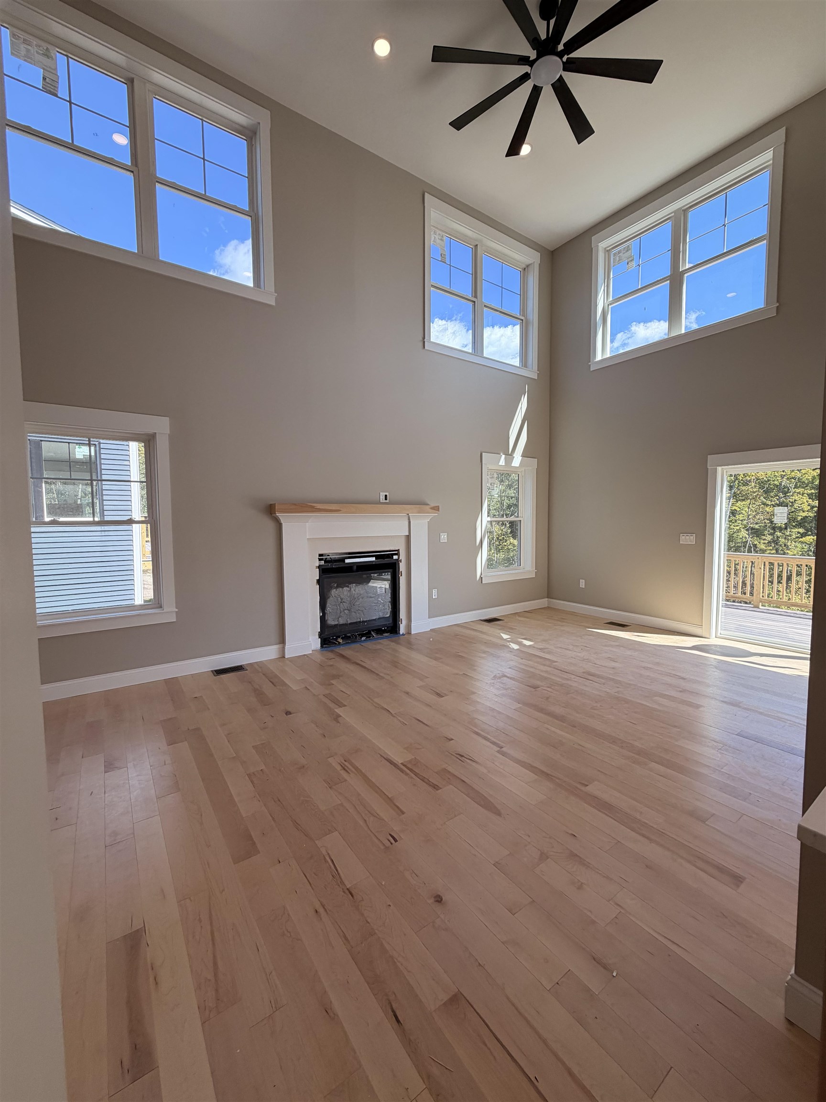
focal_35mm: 14
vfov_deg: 102.1
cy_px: 551
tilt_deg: -2.9
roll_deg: +0.2
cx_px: 413
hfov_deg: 85.7
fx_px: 445
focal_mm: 2.22
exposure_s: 1/227
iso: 50
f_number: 2.2
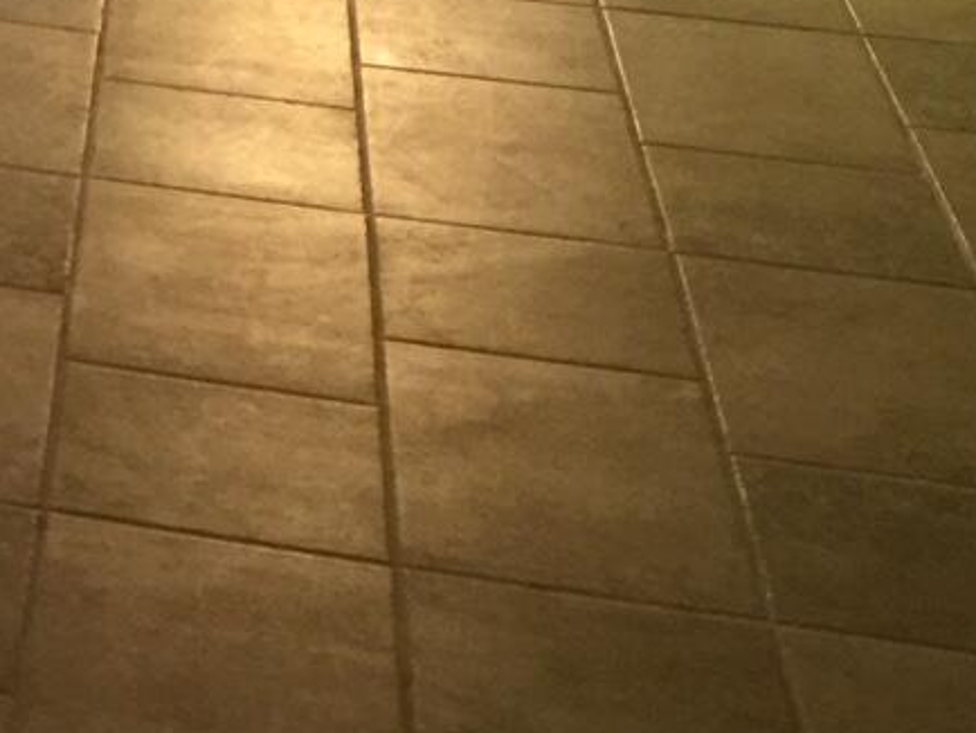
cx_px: -762
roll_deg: -0.4
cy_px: -600
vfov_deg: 12.4
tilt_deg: -11.6
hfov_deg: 15.6
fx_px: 3075
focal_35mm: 109
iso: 80
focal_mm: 4.15
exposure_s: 1/15
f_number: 2.2
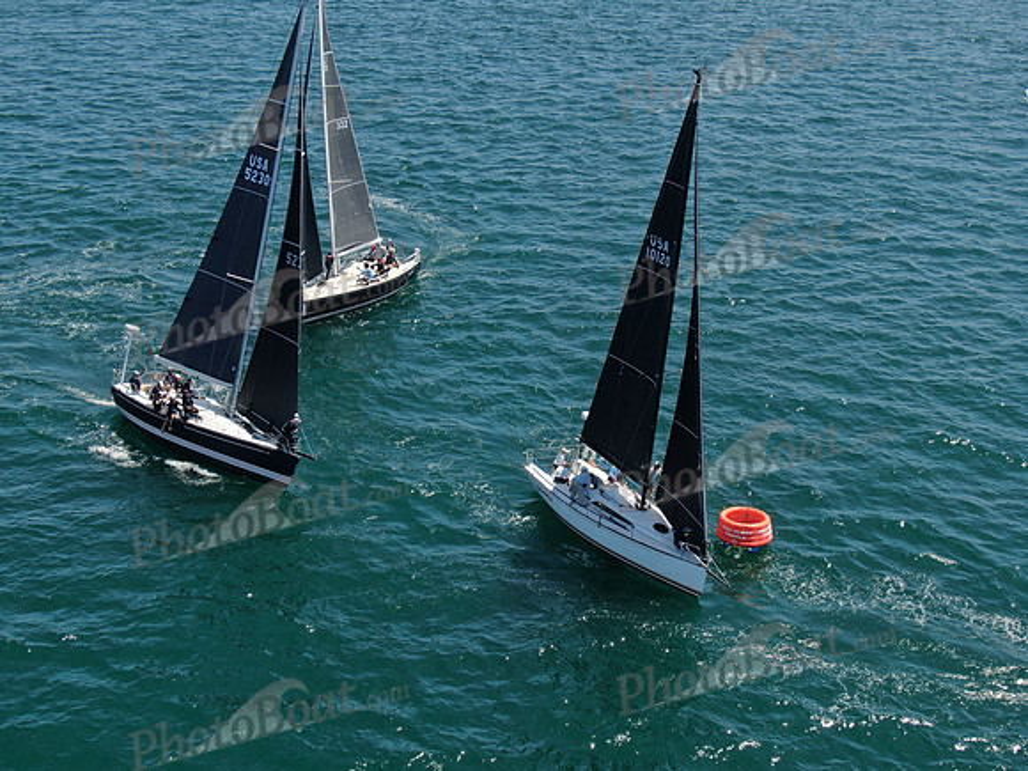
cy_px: 386
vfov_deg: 30.3
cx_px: 514
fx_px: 1425
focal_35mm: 48
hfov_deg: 39.7
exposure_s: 1/640
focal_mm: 8.6
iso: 100
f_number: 3.8
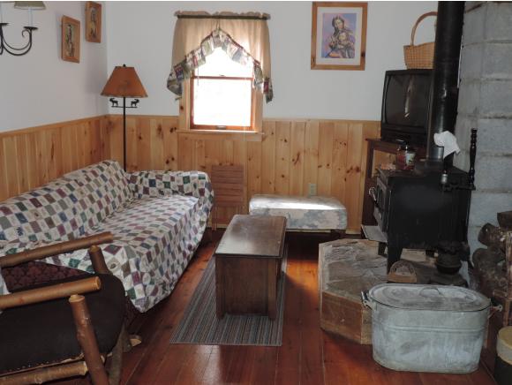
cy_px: 192
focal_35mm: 35
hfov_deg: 52.6
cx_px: 256
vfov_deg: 40.8
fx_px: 518
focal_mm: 6.2
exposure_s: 1/30
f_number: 3.3
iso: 200
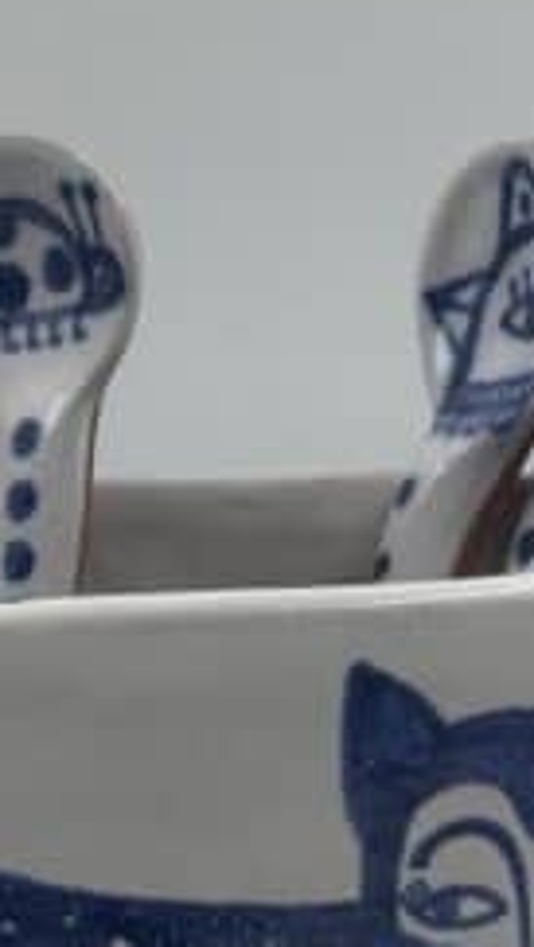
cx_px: 109
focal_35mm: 172
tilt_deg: -12.9
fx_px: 4322
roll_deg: -1.5
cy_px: 635
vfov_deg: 12.5
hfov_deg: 7.1
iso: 64
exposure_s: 1/407
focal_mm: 6.86
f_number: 1.78
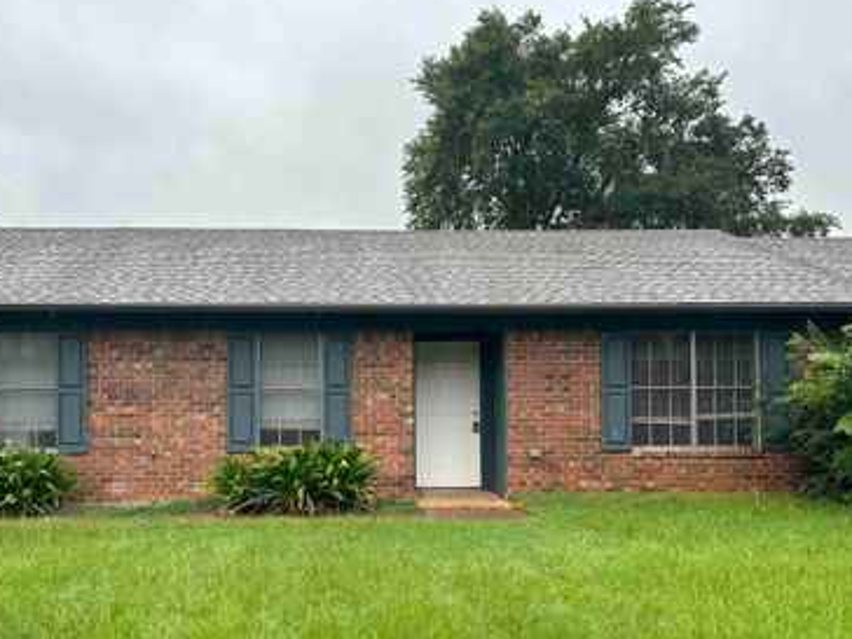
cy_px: 406
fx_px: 812
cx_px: 363
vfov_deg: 42.6
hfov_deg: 55.1
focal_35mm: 33
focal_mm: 6.86
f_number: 1.78
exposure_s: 1/325
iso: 80
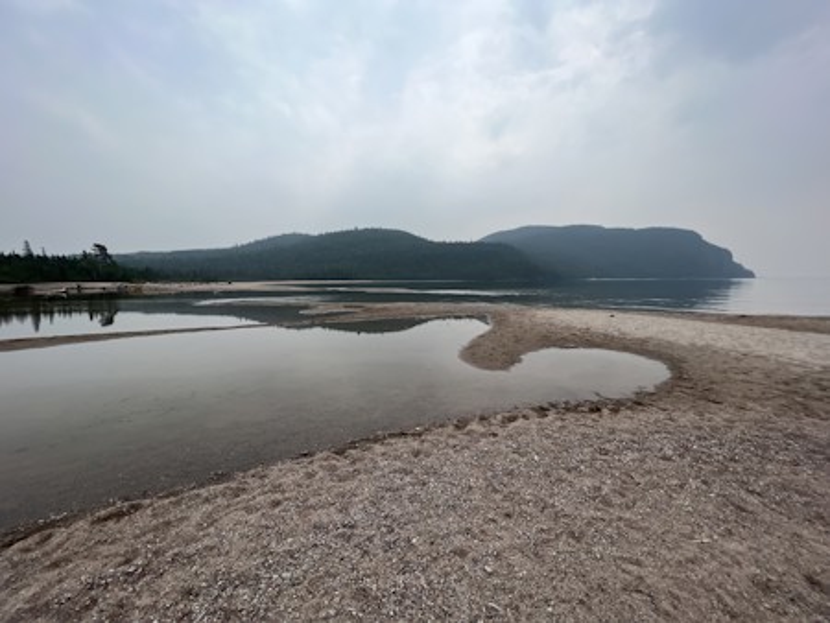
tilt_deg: -4.3
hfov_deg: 106.2
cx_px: 415
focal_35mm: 13
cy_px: 312
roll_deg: +0.5
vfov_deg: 90.0
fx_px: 312
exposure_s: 1/2179
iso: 32
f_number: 1.8
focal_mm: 1.57
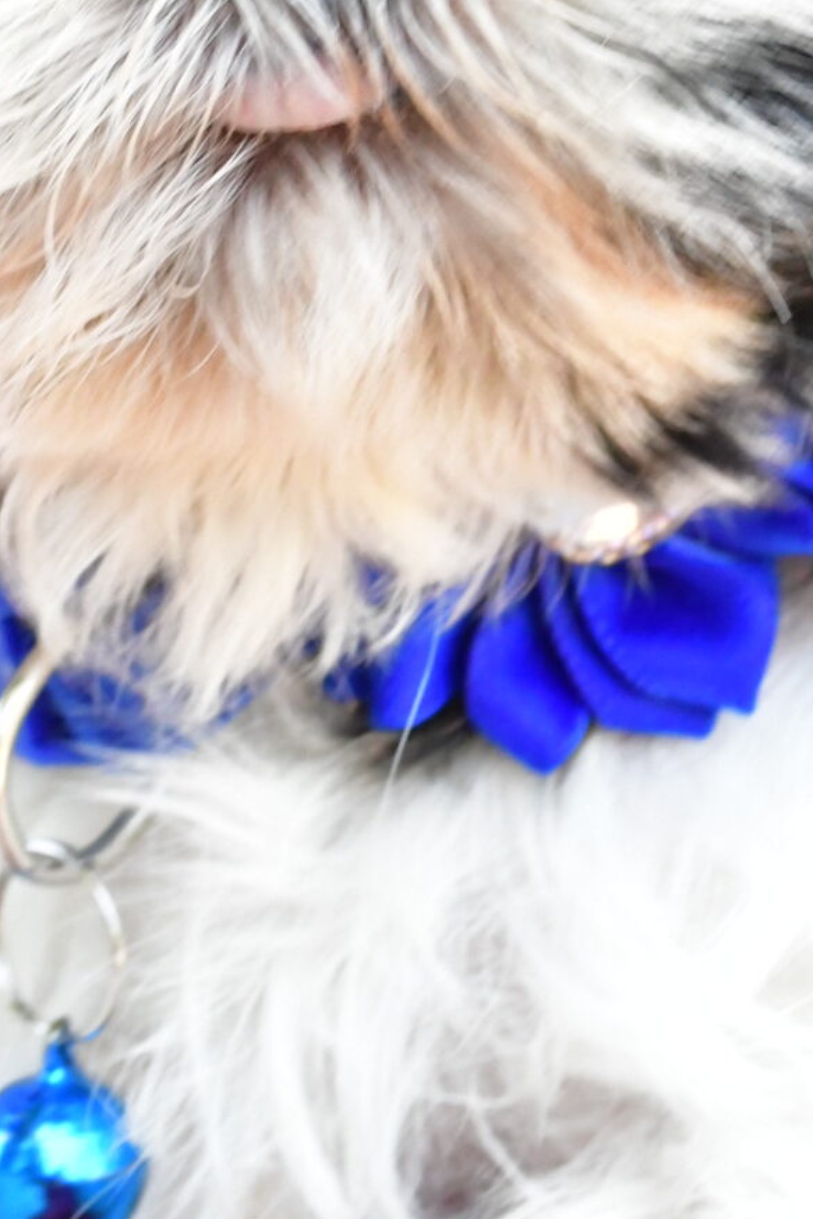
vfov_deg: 16.5
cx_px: 330
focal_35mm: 123
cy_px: 269
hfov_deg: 11.1
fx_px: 4165
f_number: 9
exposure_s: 1/160
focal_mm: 28
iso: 3200
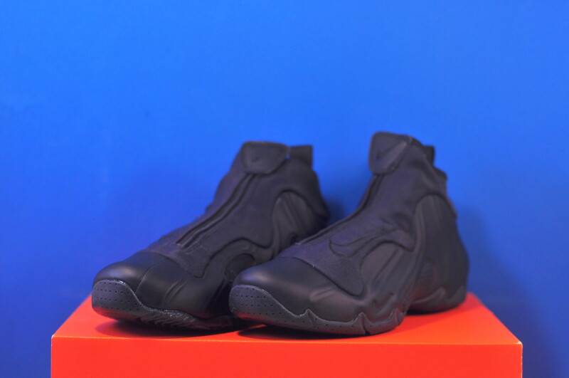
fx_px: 1184
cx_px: 284
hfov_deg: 27.0
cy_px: 189
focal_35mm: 75
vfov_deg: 18.1
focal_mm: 50
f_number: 2.5
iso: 250
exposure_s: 1/320
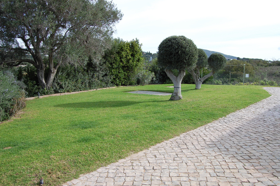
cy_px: 93
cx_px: 140
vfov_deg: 43.5
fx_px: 233
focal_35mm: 30
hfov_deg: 62.0
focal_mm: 20
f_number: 8
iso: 200
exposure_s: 1/250
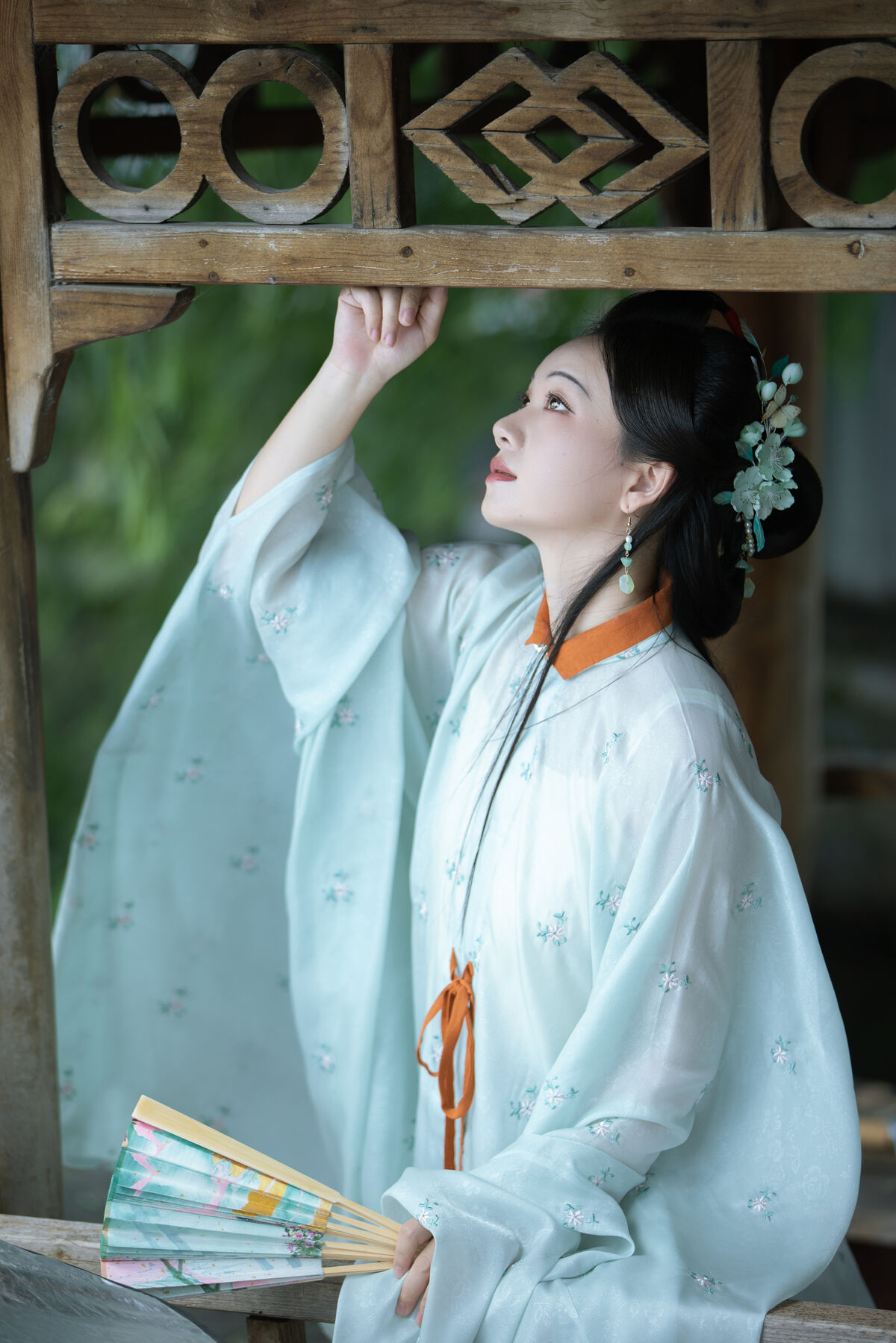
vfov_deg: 16.4
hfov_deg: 11.0
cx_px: 448
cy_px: 672
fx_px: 4666
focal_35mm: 125
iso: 100
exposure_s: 1/320
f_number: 2.8
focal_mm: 125
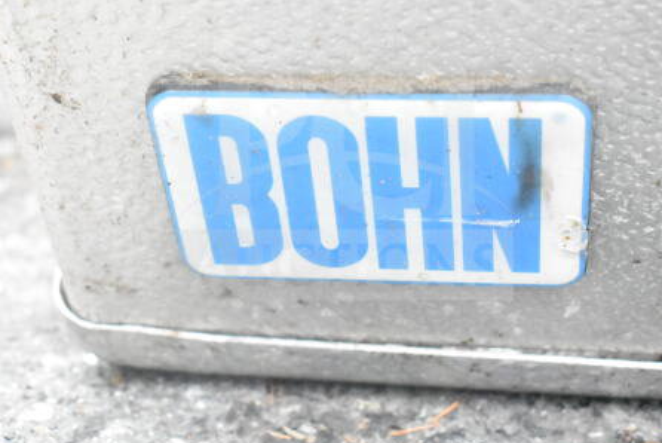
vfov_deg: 16.7
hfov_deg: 24.7
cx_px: 346
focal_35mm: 82
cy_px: 182
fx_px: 1509
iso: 20000
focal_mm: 40
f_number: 5
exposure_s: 1/4000
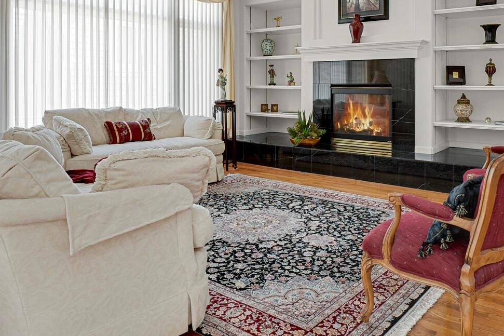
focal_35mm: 28
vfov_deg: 44.9
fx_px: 392
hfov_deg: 64.0
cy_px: 86
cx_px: 330
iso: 8000
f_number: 8
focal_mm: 17
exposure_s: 1/20
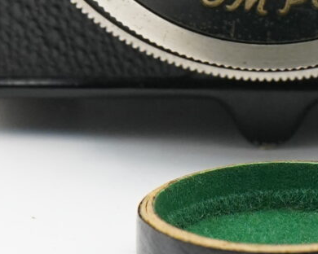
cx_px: 309
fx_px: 3012
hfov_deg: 6.0
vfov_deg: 4.7
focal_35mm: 320
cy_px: -391
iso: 2500
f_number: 9
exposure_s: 1/125
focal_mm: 52
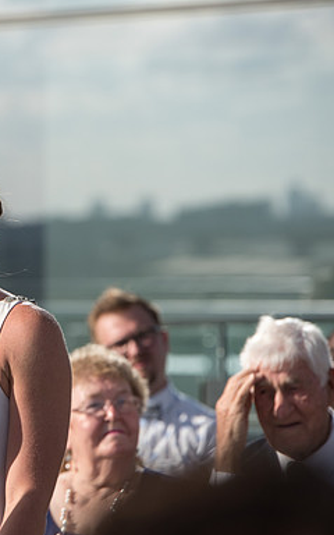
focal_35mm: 308
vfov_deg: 6.8
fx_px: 4486
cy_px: 268
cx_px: -63
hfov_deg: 4.3
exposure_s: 1/3200
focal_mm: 200
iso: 200
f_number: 2.8
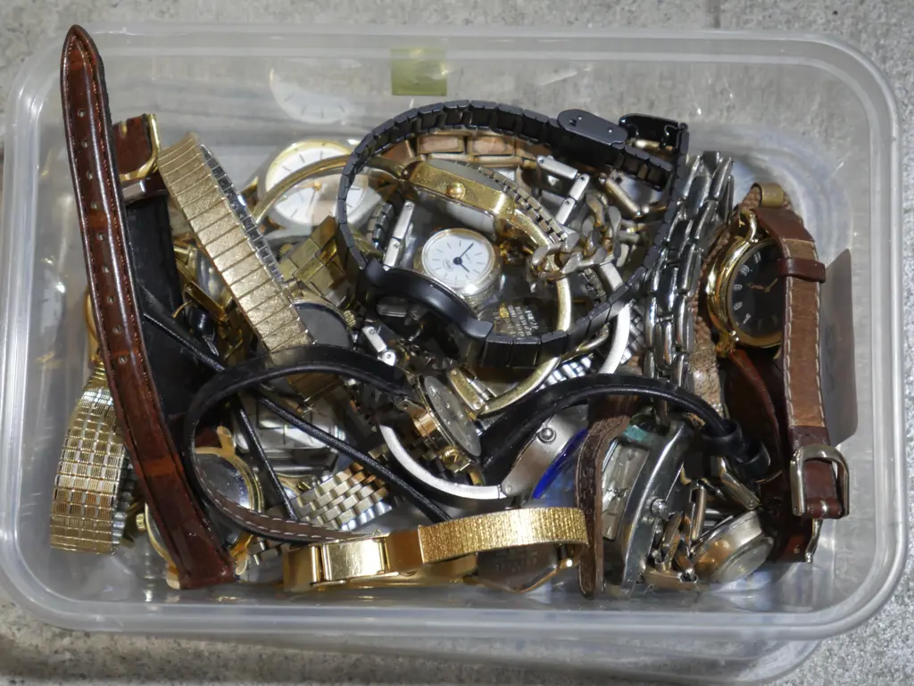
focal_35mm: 84
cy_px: 343
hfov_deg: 23.3
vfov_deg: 17.6
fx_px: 2219
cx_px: 457
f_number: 5.6
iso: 1250
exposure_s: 1/100
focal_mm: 42
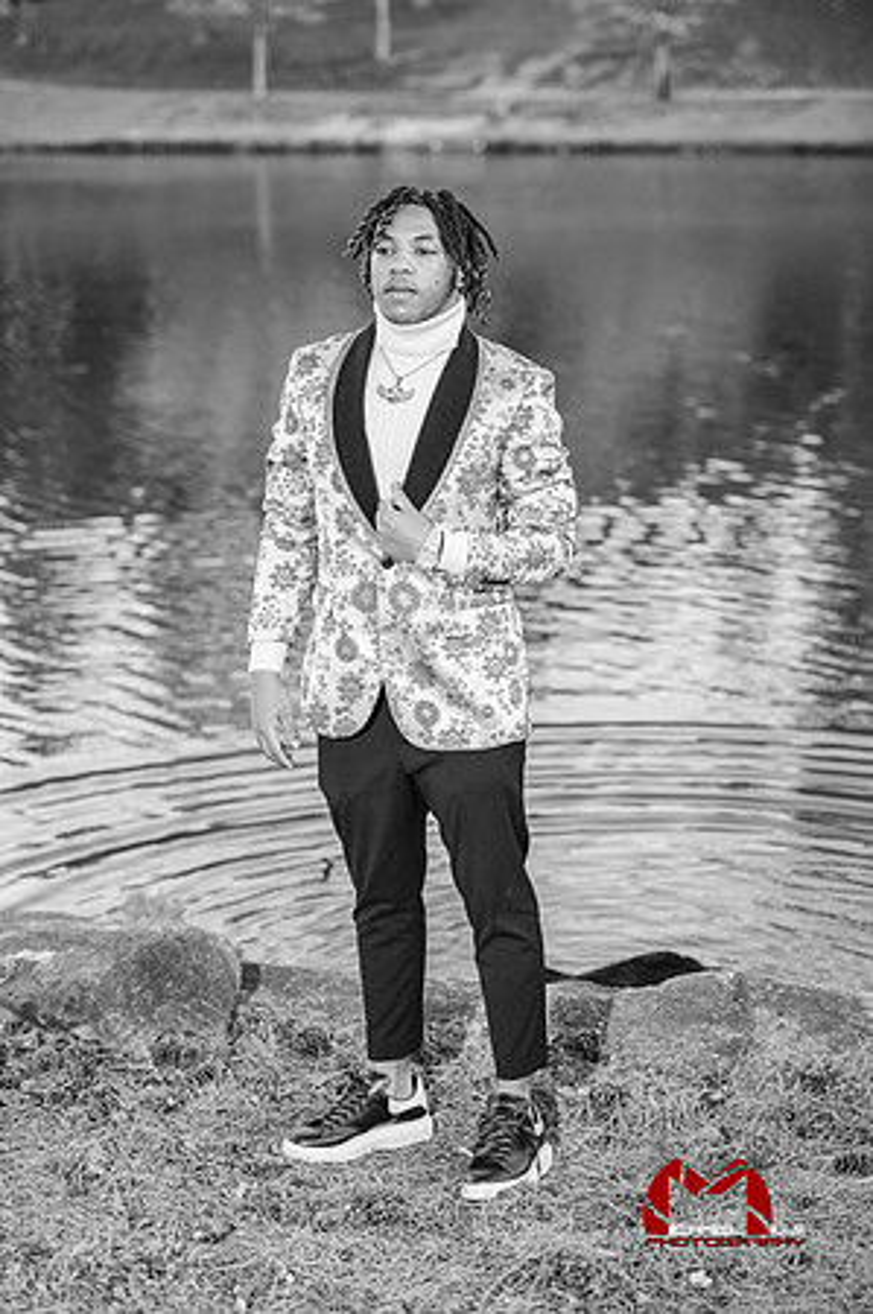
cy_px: 657
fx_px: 2734
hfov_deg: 18.1
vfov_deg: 27.0
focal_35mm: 75
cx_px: 436
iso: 320
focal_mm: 75
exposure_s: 1/200
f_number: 2.8
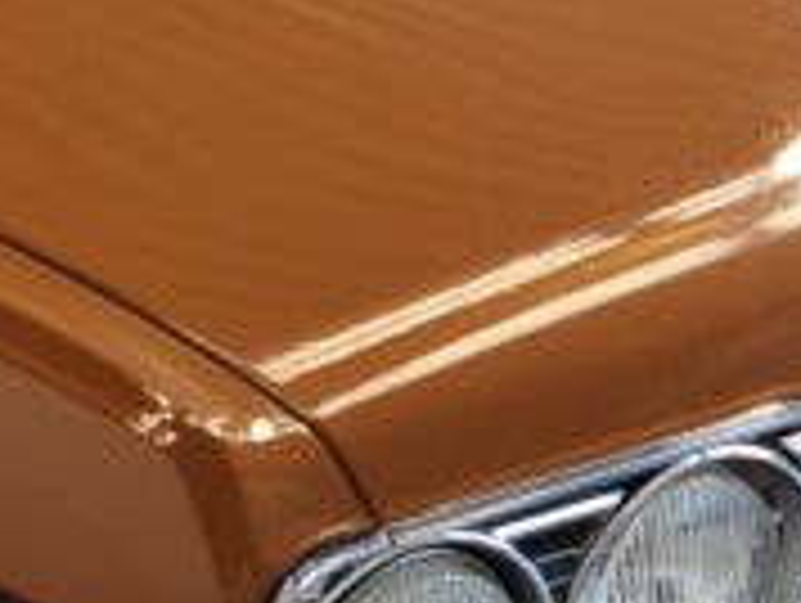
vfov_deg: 9.6
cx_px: -40
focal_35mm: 155
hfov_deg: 12.5
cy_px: 212
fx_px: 3591
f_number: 1.9
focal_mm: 6.67
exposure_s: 1/100
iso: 125
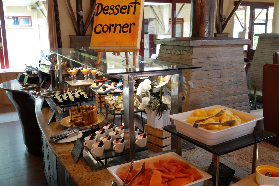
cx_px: 140
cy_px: 93
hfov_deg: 55.8
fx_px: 263
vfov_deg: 38.9
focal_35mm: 34
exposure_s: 1/125
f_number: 2.8
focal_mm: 12.63
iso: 1600
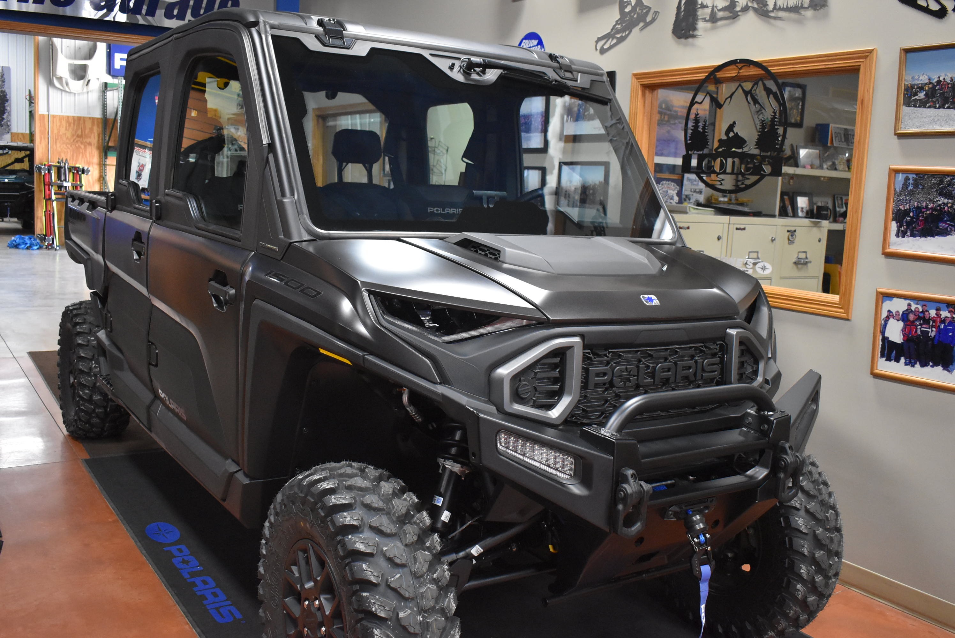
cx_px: 478
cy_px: 319
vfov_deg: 38.4
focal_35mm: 34
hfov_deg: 55.1
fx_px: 916
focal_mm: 23
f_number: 3.8
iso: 3200
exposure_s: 1/125
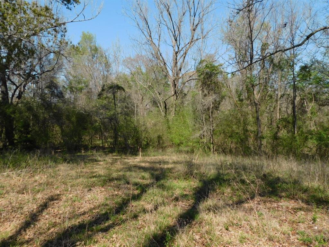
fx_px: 266
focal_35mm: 28
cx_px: 164
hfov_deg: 63.4
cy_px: 124
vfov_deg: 49.7
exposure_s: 1/1000
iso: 125
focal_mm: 4.9
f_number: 3.2
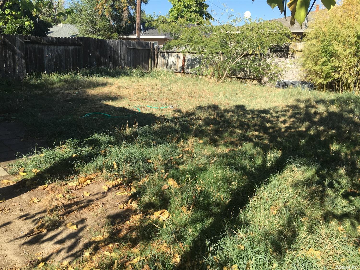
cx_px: 180
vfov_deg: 48.2
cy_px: 135
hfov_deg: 61.7
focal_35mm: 29
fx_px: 301
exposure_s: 1/718
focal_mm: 4.15
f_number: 2.2
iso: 25
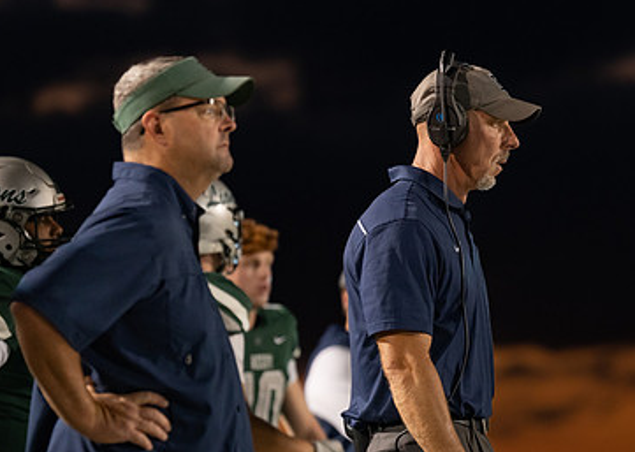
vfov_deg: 5.3
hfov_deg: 7.5
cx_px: 410
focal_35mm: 270
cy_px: 272
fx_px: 4864
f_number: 2.8
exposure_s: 1/320
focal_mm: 142
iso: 1000
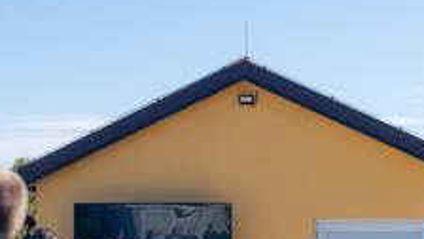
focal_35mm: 135
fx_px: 1518
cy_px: 245
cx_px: 227
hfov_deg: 15.9
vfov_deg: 8.9
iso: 100
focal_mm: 64
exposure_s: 1/2000
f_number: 3.2
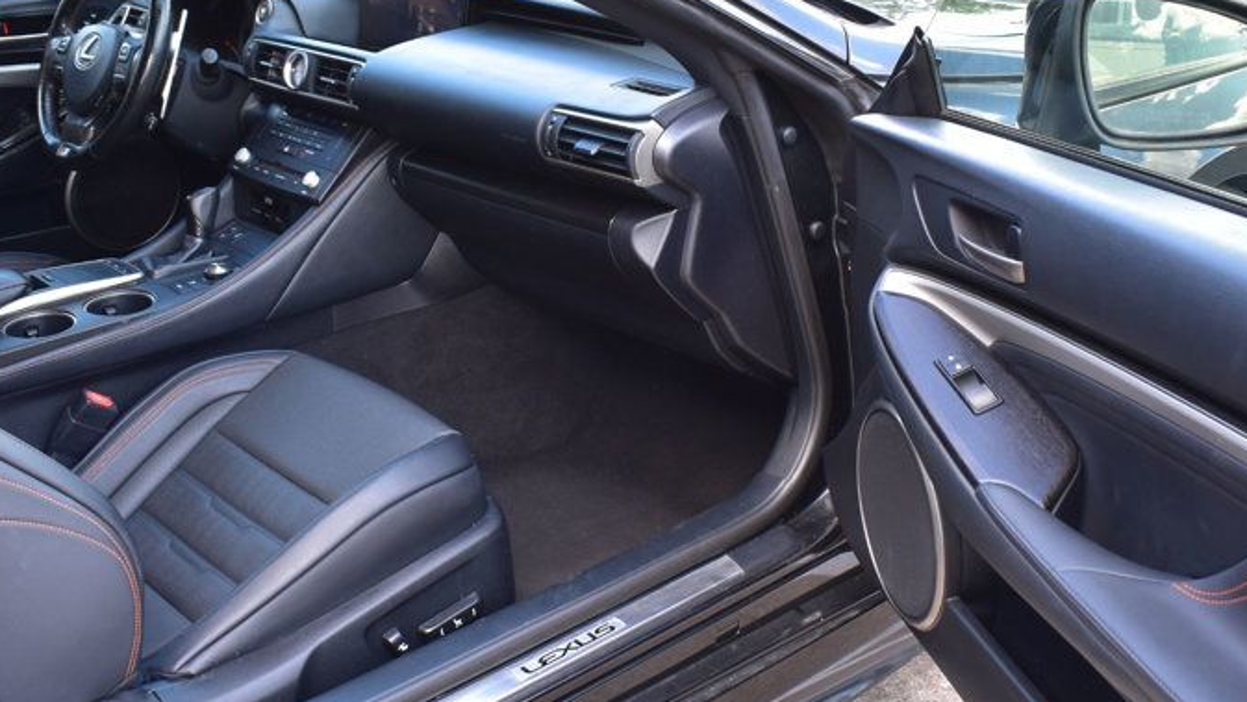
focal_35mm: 43
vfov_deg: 27.7
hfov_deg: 47.3
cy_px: 313
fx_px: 1422
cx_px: 663
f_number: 8
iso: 400
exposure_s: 1/50
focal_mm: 18
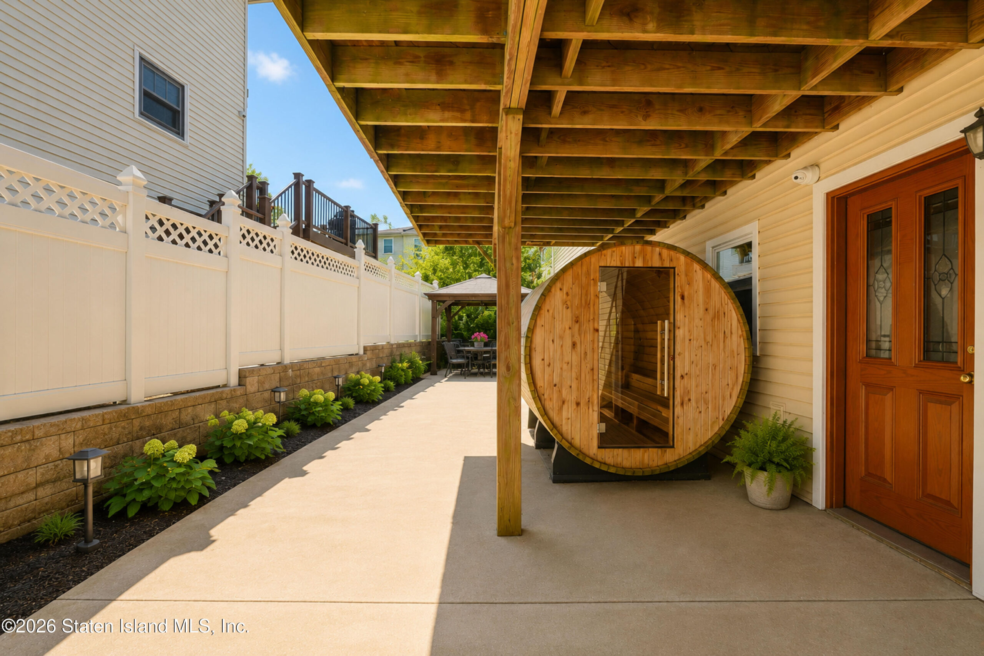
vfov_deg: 72.1
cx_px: 492
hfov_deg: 95.0
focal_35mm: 16
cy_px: 328
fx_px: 451
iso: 100
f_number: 5.6
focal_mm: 16.5
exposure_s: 1/125
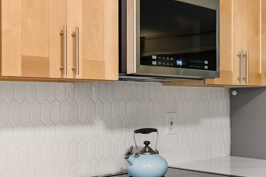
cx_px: 152
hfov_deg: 32.8
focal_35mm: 61
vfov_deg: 22.2
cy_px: 108
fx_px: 451
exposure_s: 2.5
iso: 320
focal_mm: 14
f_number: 8
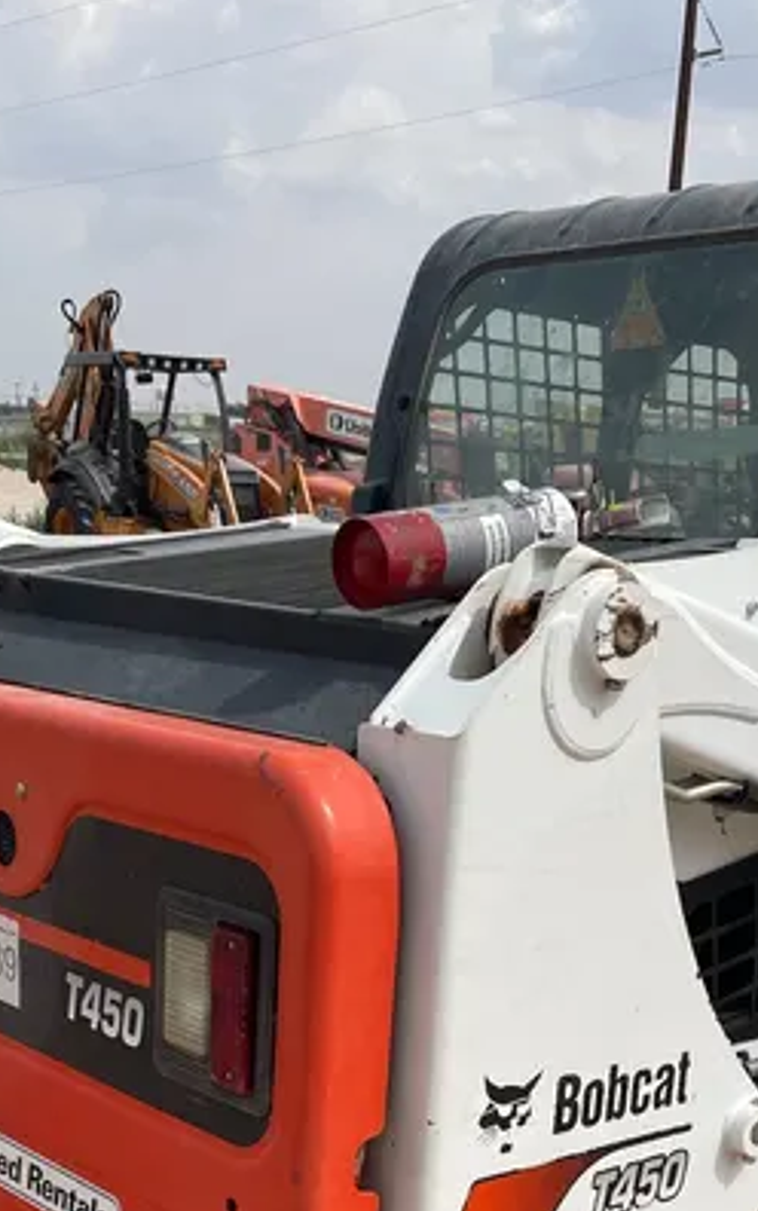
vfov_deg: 36.9
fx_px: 1683
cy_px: 1105
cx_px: 342
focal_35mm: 51
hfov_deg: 25.4
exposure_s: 1/6135
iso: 50
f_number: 1.6
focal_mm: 4.2
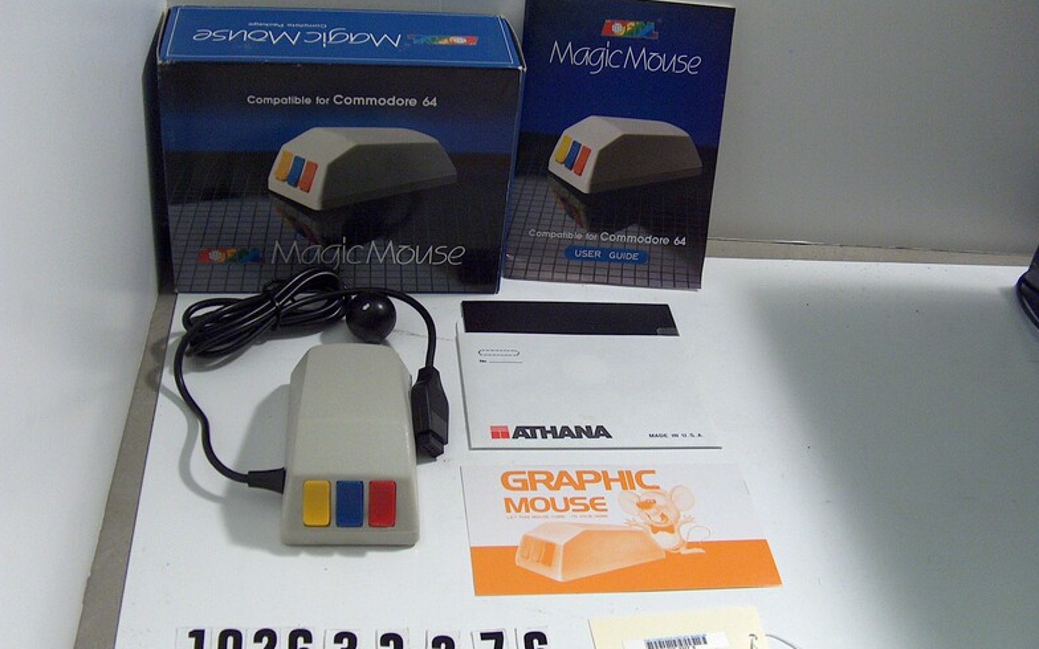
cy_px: 389
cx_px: 514
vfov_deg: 31.9
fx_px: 1133
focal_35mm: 40
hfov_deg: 49.3
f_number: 2.8
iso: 200
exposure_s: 1/57.2
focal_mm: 7.6
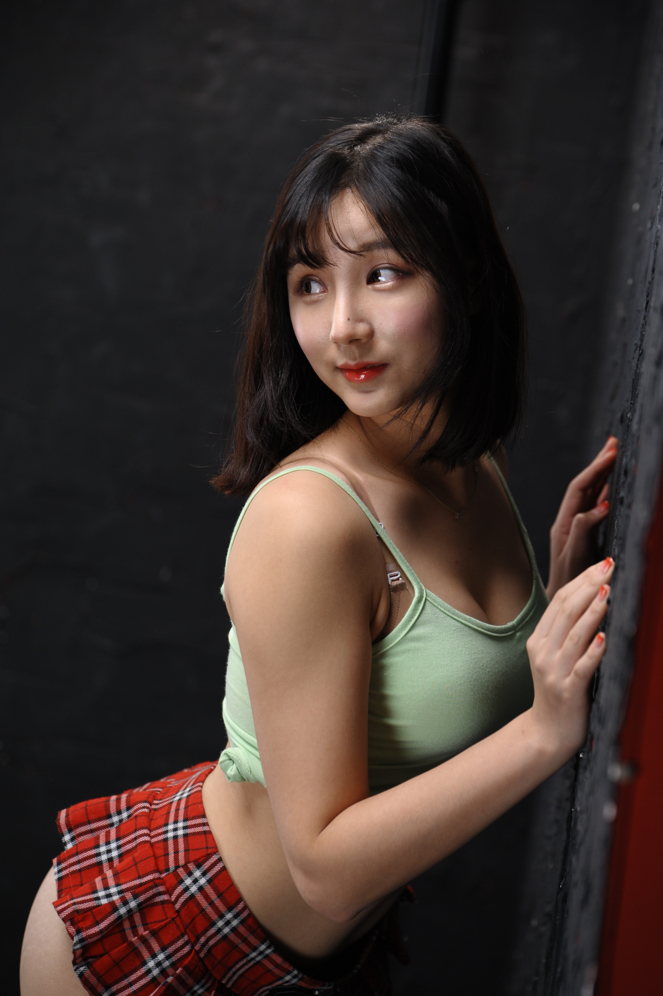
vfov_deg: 14.7
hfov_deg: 9.8
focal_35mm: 140
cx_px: 332
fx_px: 3872
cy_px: 498
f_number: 4.5
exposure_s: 1/160
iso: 800
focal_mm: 140
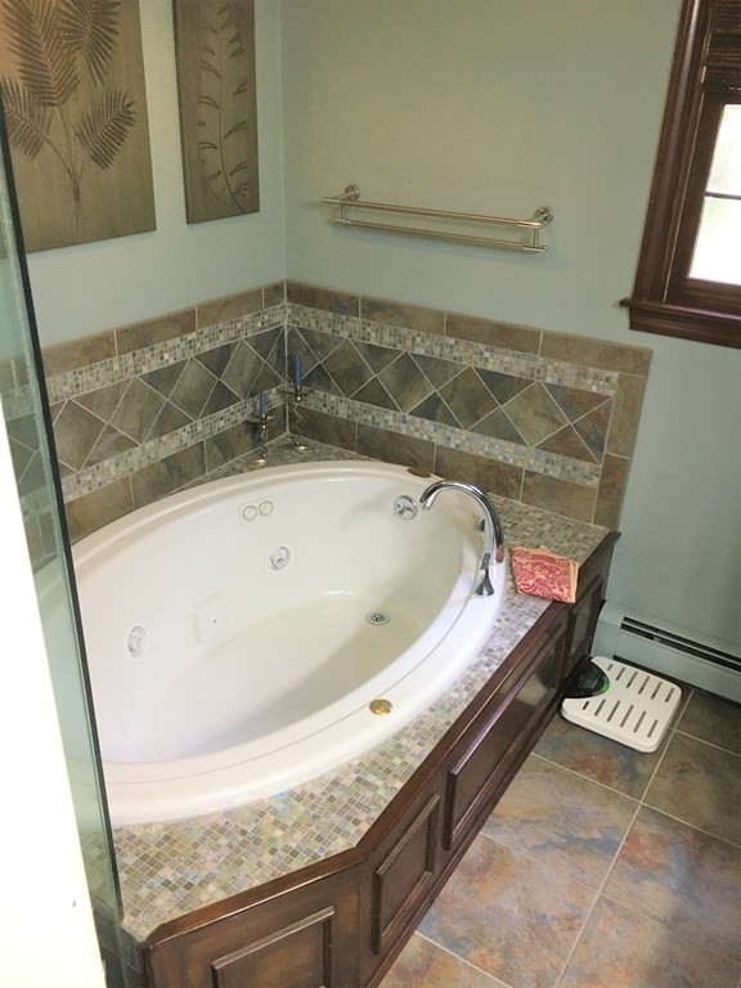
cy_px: 494
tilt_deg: -26.3
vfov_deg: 61.7
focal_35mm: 29
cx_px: 370
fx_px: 828
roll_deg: -2.4
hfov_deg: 48.2
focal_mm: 4.15
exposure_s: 1/30
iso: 100
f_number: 2.2
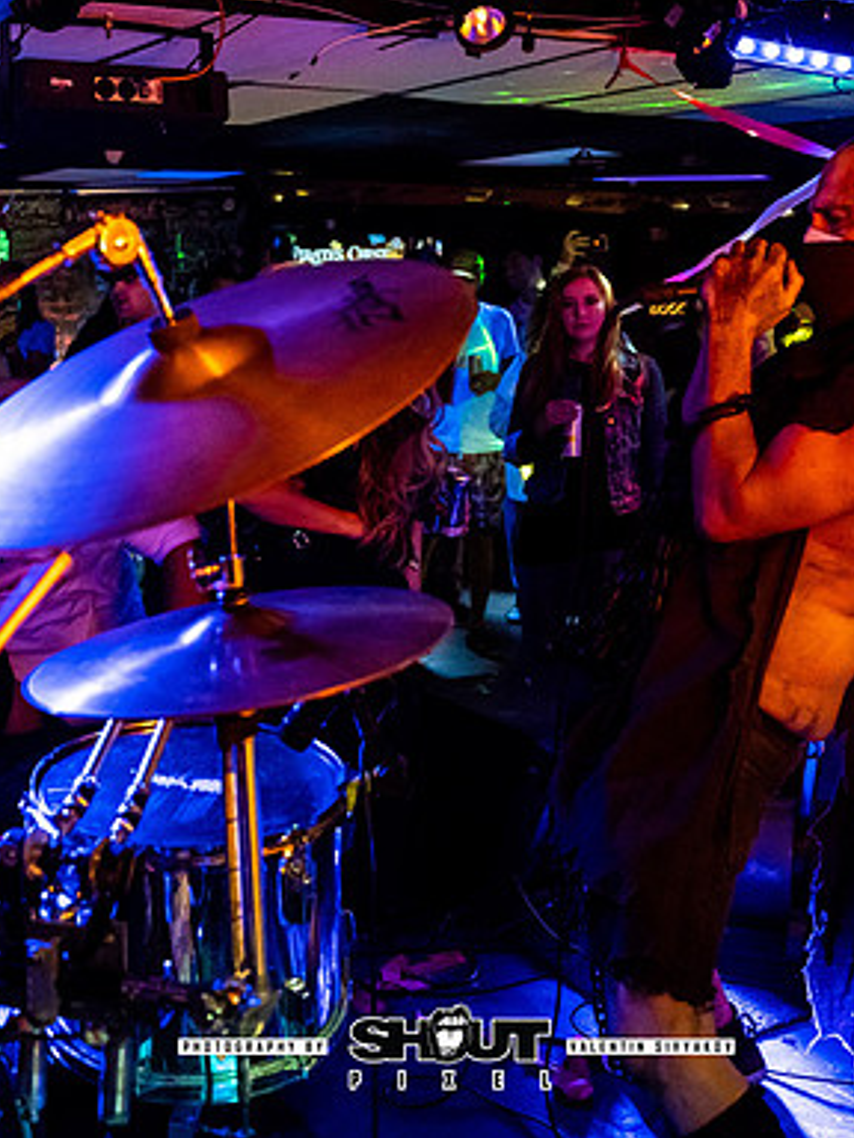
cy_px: 434
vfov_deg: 43.5
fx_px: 1414
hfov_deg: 33.3
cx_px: 272
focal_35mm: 43
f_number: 2.8
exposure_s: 1/200
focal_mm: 24
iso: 3200
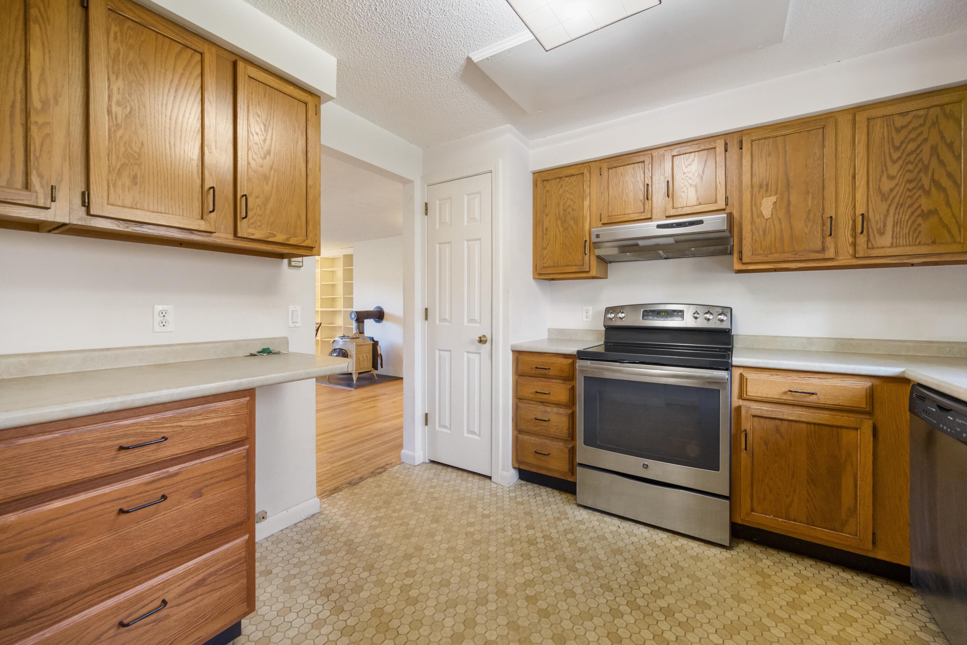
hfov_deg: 104.3
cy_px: 322
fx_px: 376
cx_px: 484
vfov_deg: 81.2
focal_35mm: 14
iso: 5000
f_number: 4.5
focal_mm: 14
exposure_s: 1/40
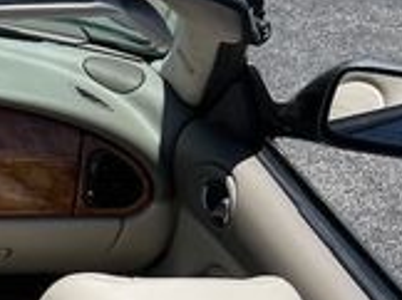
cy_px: 446
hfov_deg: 16.7
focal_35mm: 103
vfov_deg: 13.5
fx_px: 1194
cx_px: -263
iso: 50
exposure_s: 1/3571
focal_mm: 5.7
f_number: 1.5
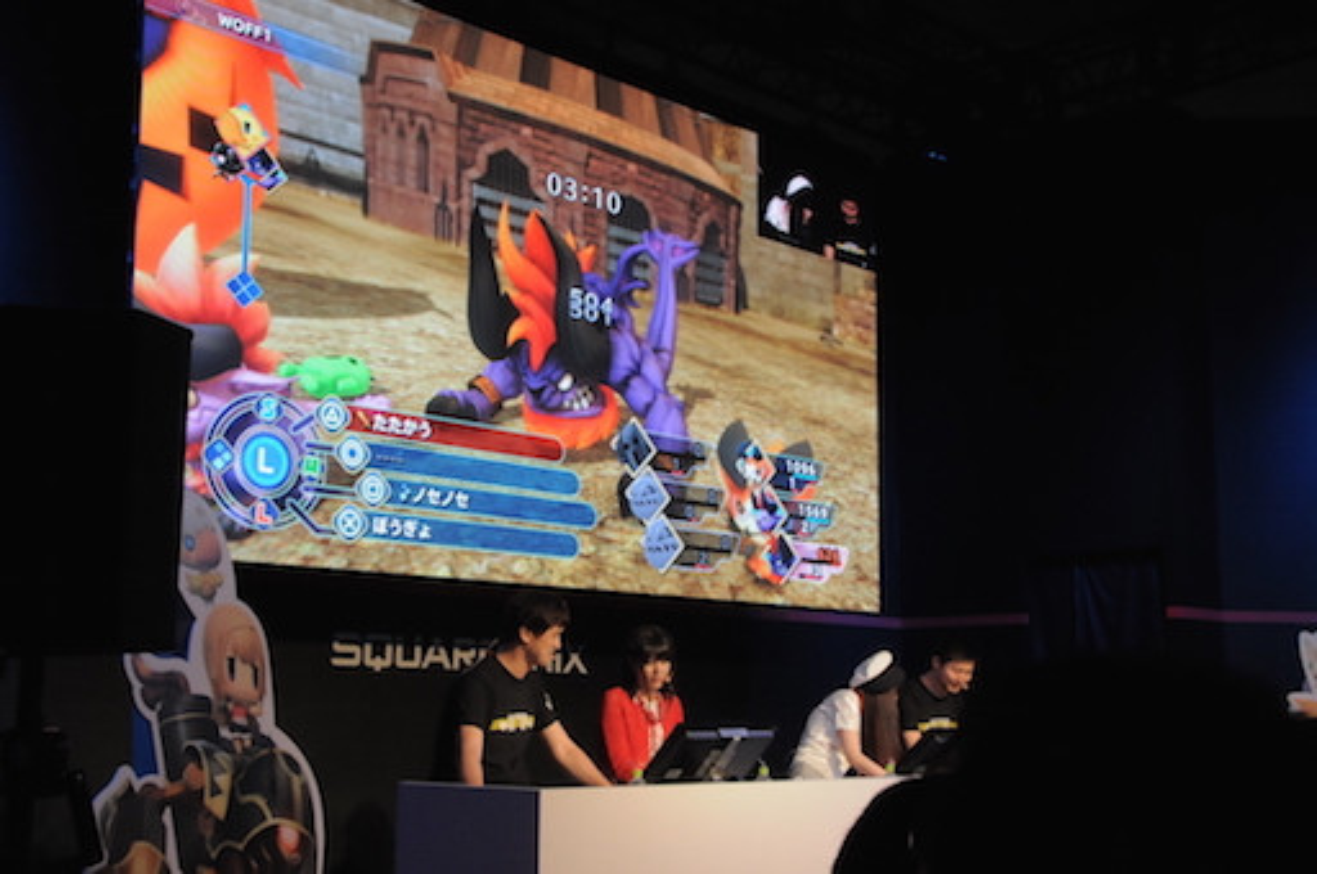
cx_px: 658
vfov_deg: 30.8
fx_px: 1589
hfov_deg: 45.0
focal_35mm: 44
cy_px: 437
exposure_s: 1/60
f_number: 13
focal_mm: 29
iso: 1600
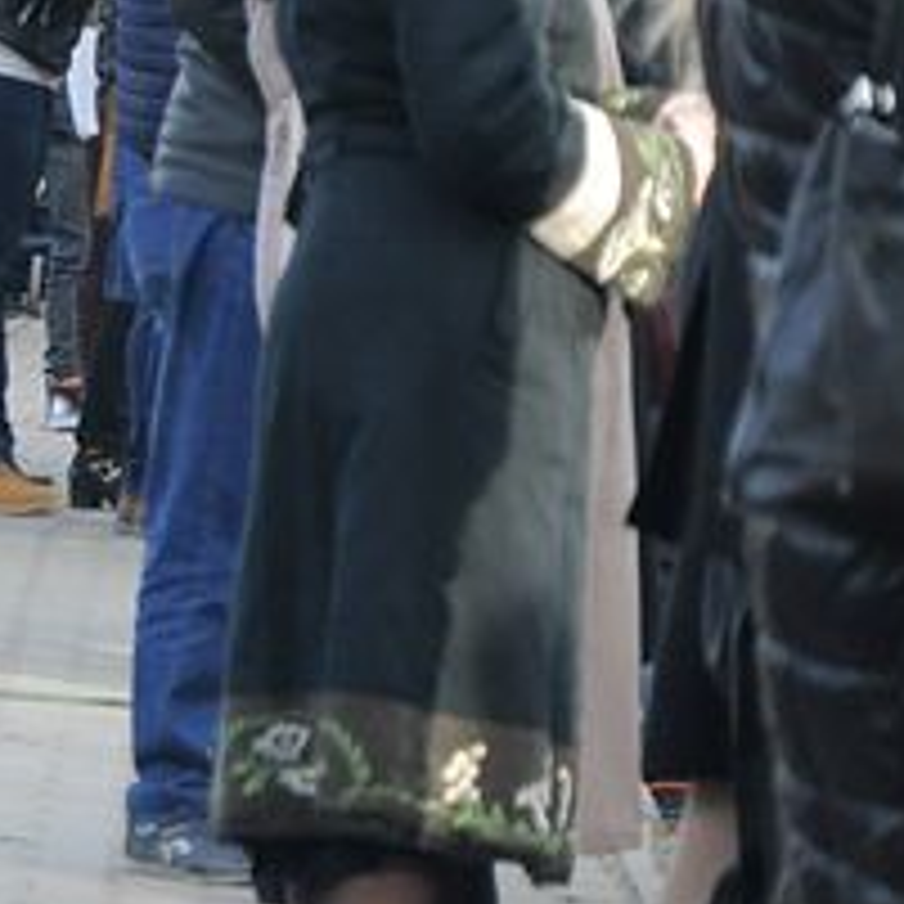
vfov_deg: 3.1
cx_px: -148
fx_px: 16717
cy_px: 110
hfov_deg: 3.1
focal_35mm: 566
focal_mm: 105
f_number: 5.6
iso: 800
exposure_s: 1/400
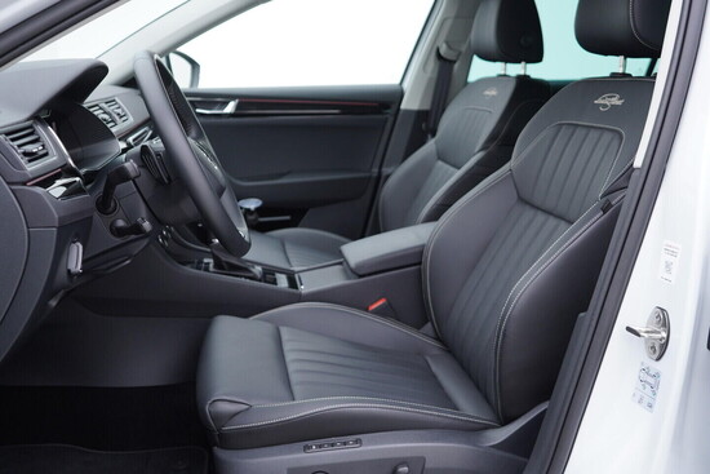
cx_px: 355
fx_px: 710
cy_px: 237
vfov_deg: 36.9
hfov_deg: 53.1
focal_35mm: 36
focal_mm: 24
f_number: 2.8
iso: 125
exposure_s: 1/40
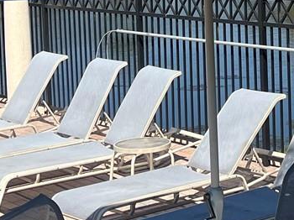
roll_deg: +2.9
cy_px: -63
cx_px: 335
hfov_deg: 16.0
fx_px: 1010
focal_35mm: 119
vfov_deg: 12.1
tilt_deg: -1.8
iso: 50
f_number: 1.6
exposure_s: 1/3215
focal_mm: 5.1
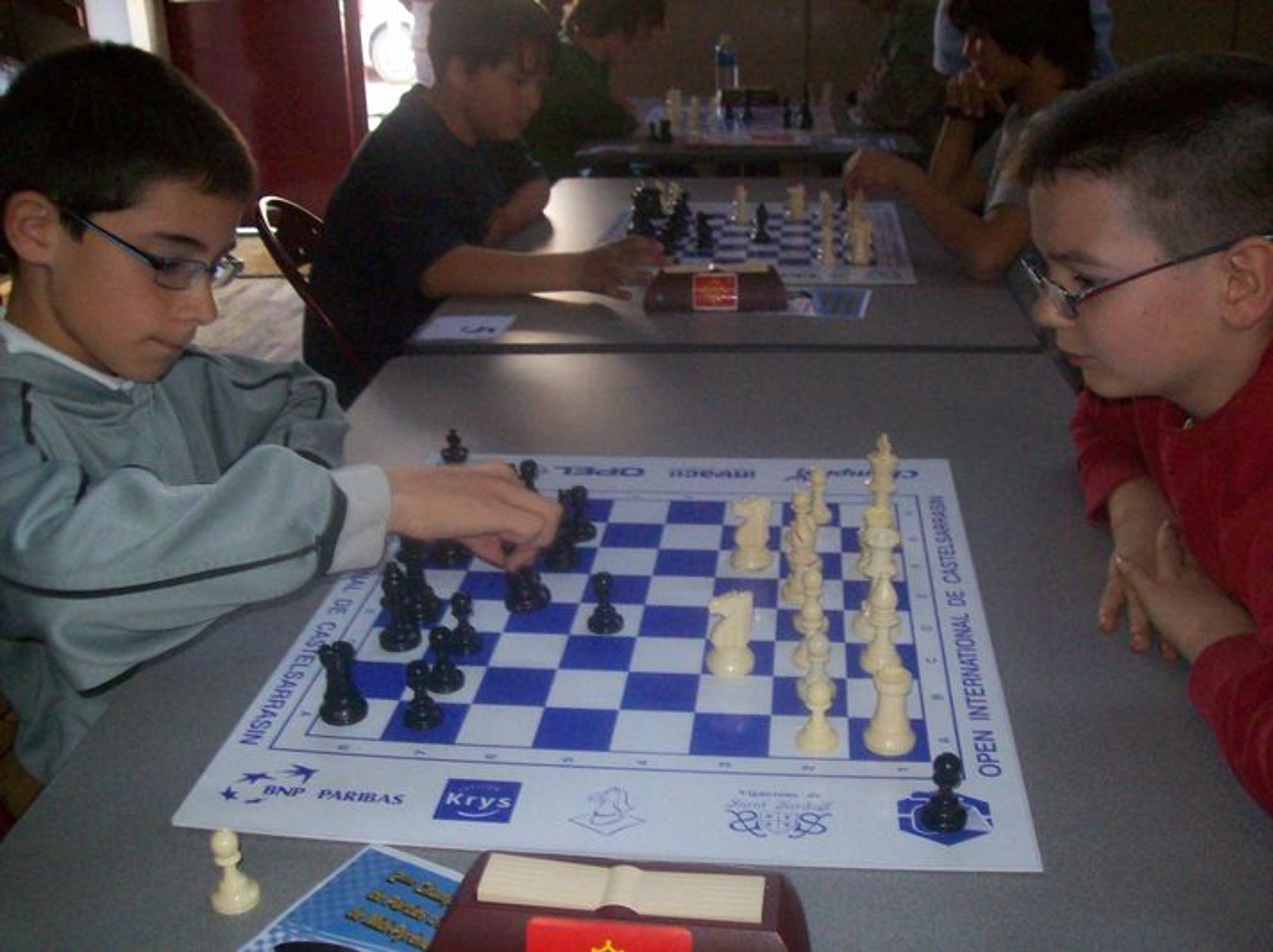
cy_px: 476
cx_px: 636
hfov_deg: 51.4
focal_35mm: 36
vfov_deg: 39.6
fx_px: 1323
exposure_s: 1/64
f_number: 2.7
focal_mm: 6
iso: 400
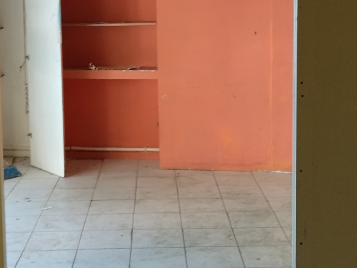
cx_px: 169
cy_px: 66
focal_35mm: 66
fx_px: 681
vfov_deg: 22.0
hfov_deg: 29.4
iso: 200
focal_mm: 4.22
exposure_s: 1/33.3
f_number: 1.8
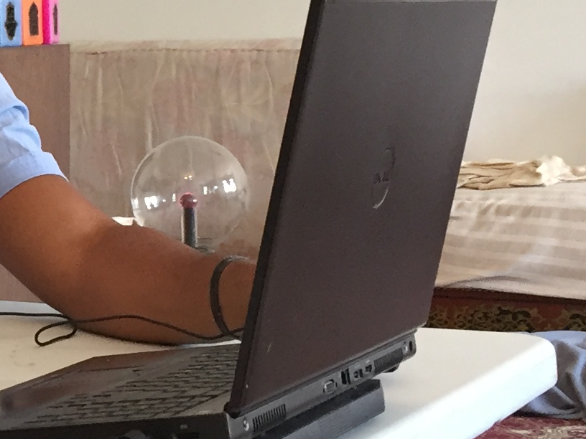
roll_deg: +0.3
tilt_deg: -6.6
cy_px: 234
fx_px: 1964
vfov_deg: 12.8
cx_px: -256
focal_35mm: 116
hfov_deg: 15.8
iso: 125
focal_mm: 4.15
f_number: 2.2
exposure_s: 1/33
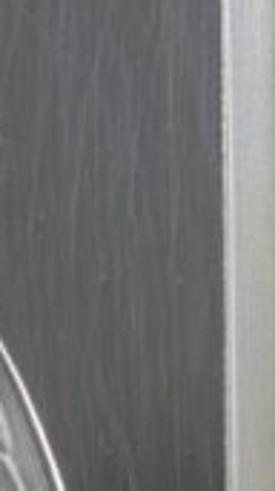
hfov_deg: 1.4
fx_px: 10970
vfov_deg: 2.5
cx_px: -599
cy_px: 882
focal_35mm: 845
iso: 640
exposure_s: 1/161
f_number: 4
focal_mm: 90
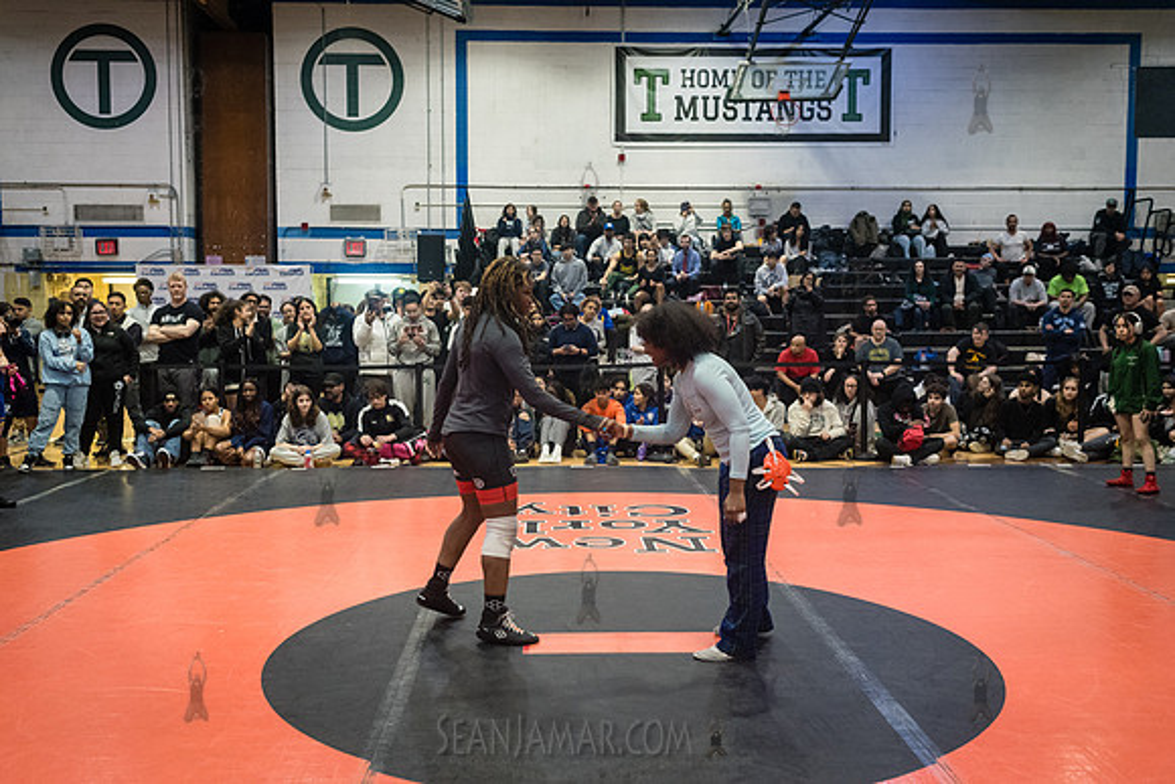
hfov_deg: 54.2
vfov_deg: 37.7
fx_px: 1147
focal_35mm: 35
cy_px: 392
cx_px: 586
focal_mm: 35
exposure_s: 1/400
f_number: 4
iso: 6400
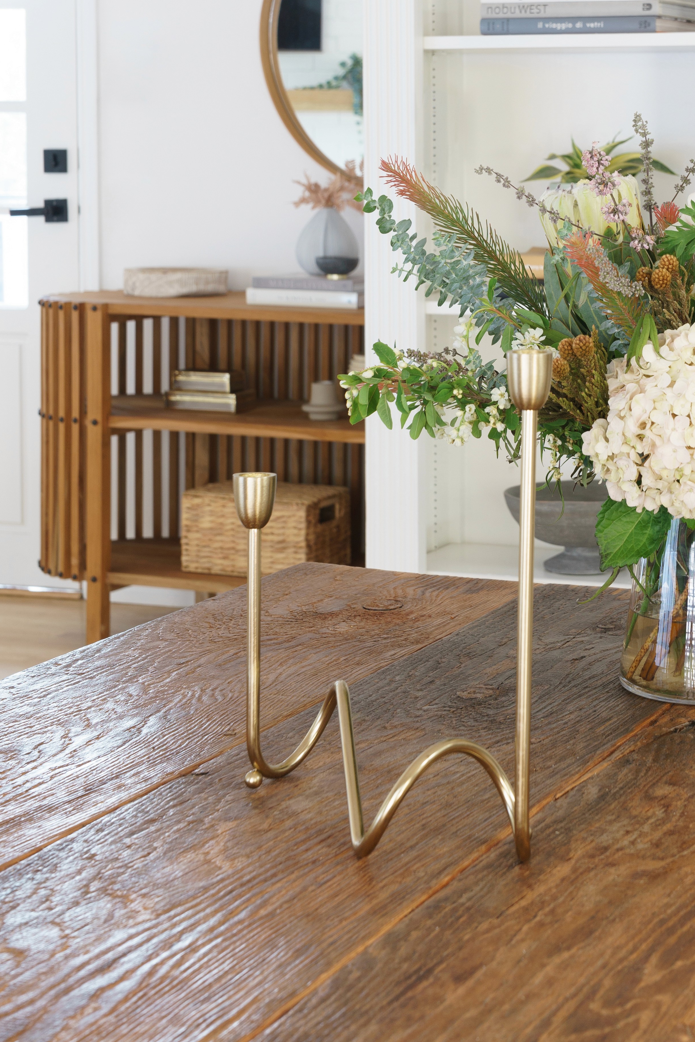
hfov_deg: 18.3
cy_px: 248
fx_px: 2143
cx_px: 537
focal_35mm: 74
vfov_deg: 26.9
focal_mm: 45
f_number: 7.1
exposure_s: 1/8
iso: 250
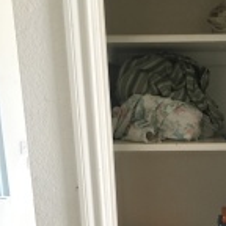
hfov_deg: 25.7
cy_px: 240
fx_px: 480
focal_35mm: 65
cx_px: 201
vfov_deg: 24.9
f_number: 2.2
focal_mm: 4.15
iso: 125
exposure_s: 1/30
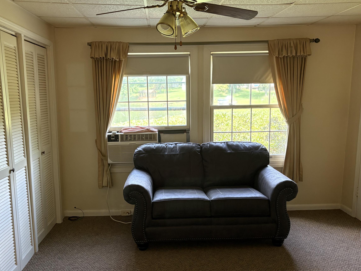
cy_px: 151
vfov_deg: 41.7
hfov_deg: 54.0
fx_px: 355
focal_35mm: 34
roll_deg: +0.9
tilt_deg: -8.8
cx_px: 178
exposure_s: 1/60
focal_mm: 5.96
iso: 250
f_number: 1.6
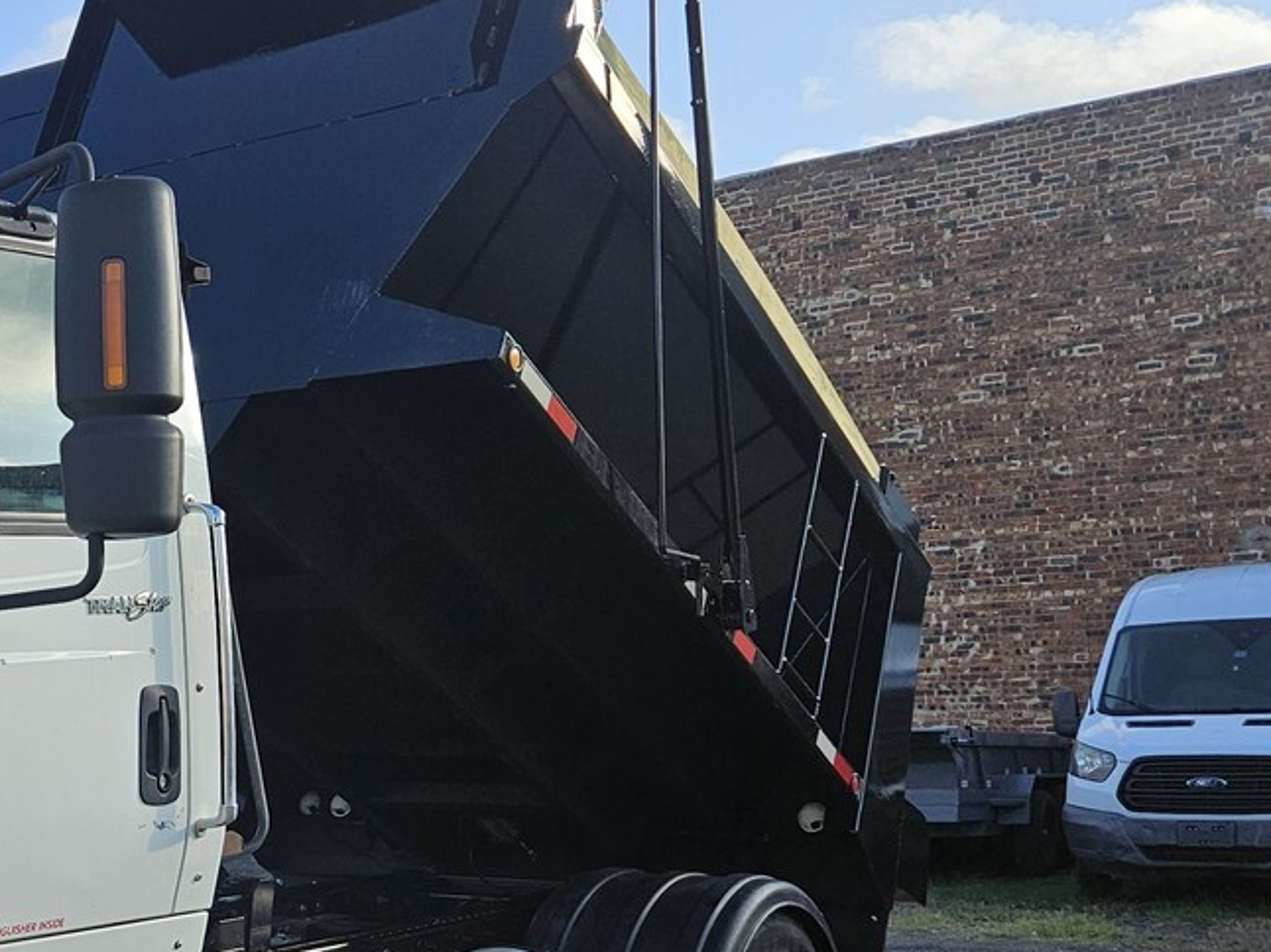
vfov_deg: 25.4
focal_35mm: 57
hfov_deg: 31.1
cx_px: -24
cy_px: 692
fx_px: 2092
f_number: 1.8
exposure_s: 1/1480
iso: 32
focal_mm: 5.4
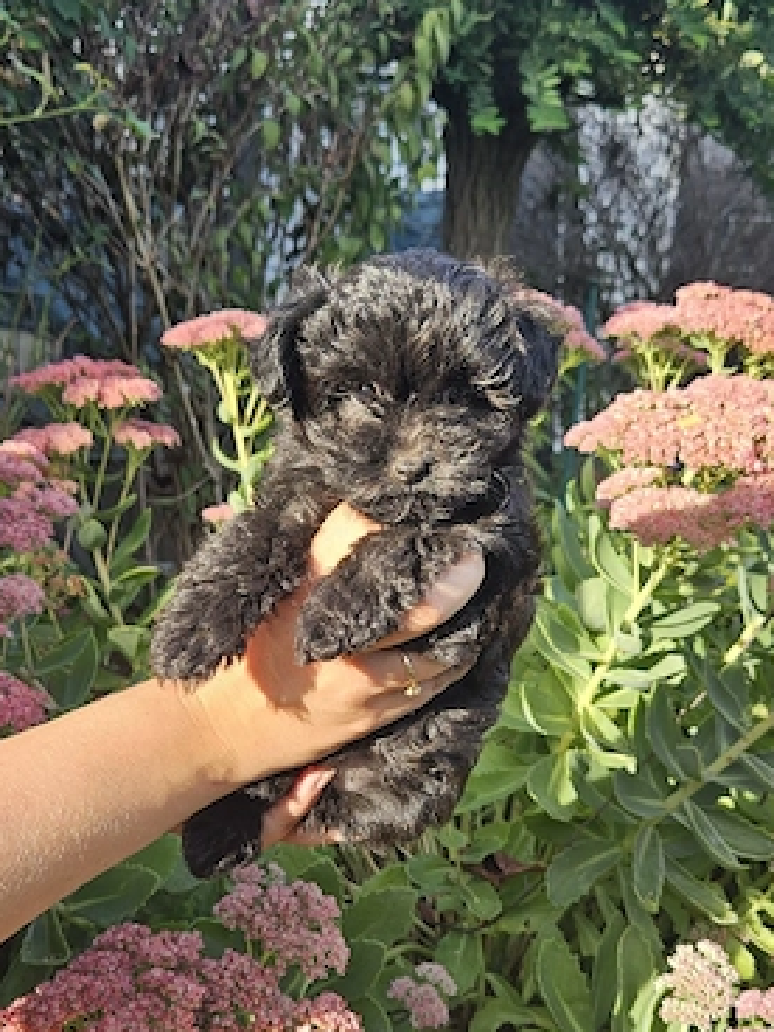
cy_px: 524
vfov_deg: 69.4
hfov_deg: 54.9
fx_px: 745
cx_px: 384
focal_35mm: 25
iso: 25
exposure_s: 1/233
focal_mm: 5.4
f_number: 1.8
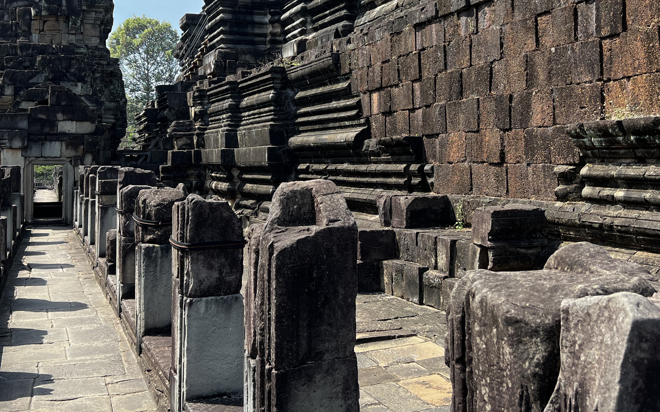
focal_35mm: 39
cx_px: 300
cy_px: 130
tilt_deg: +2.9
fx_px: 702
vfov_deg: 32.4
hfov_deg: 50.3
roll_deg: +0.4
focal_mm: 5.7
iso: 50
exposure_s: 1/1431
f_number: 1.5
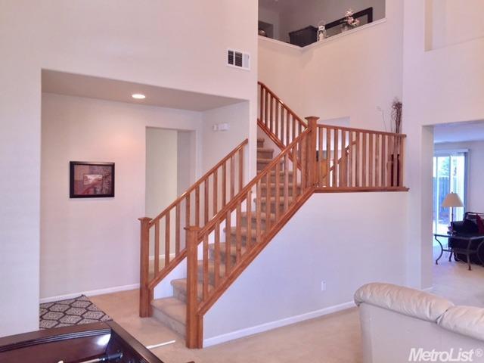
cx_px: 242
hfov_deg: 61.7
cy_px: 182
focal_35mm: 29
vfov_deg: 48.2
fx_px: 405
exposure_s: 1/30
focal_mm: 4.15
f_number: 2.2
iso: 64
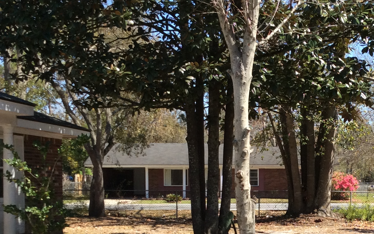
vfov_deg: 18.3
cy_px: 216
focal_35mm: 70
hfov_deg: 29.0
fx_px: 714
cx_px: 277
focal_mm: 3.3
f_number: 2.4
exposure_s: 1/650
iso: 32
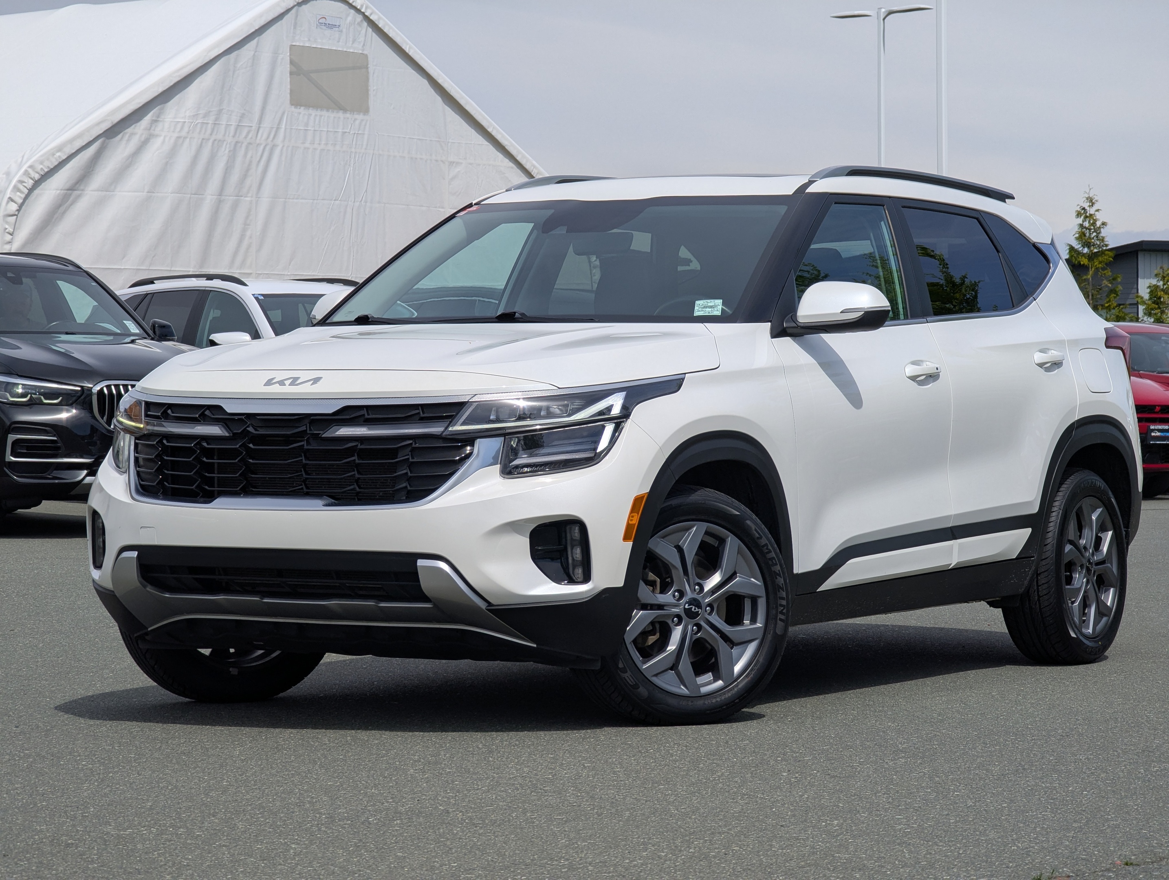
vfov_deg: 14.0
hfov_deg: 18.5
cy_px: 440
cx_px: 584
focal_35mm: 106
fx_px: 3585
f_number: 3.5
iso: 32
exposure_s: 1/1066
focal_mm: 19
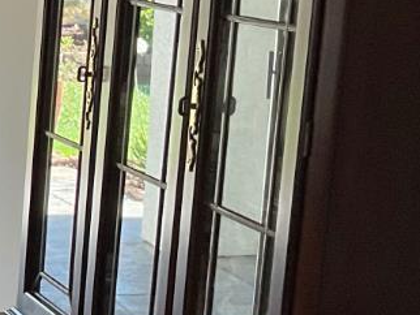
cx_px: -387
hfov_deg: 12.9
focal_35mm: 135
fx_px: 1639
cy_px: 266
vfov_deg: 11.0
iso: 64
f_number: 1.8
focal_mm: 3
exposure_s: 1/120
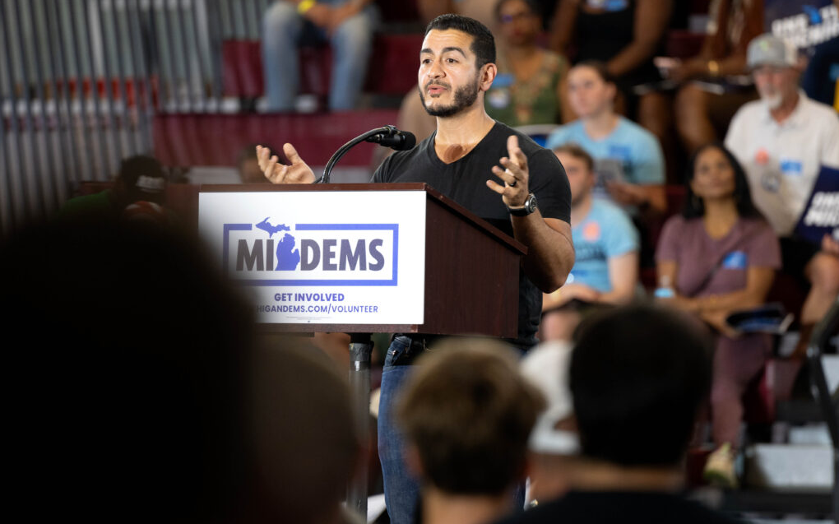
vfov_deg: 4.3
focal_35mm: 307
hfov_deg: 6.8
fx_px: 7018
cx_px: 420
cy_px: 266
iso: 800
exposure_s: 1/200
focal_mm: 200
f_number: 2.8
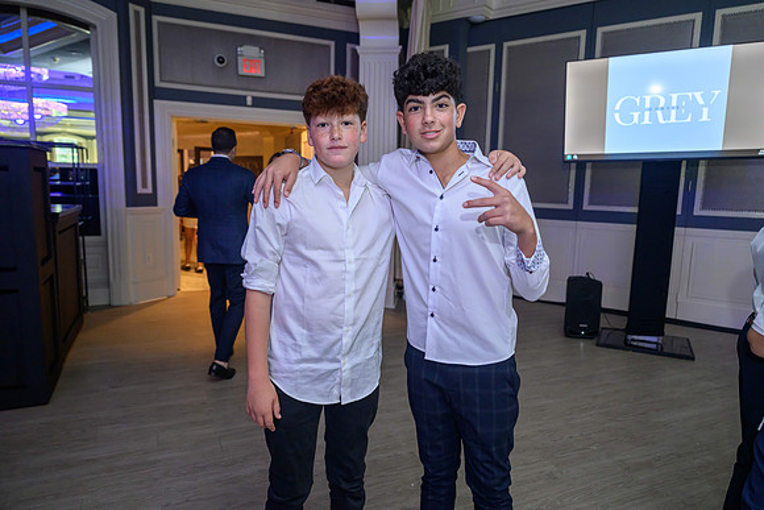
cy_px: 255
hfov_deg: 73.7
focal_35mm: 24
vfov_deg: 53.2
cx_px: 382
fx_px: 509
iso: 1250
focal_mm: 24
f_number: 3.2
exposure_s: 1/125
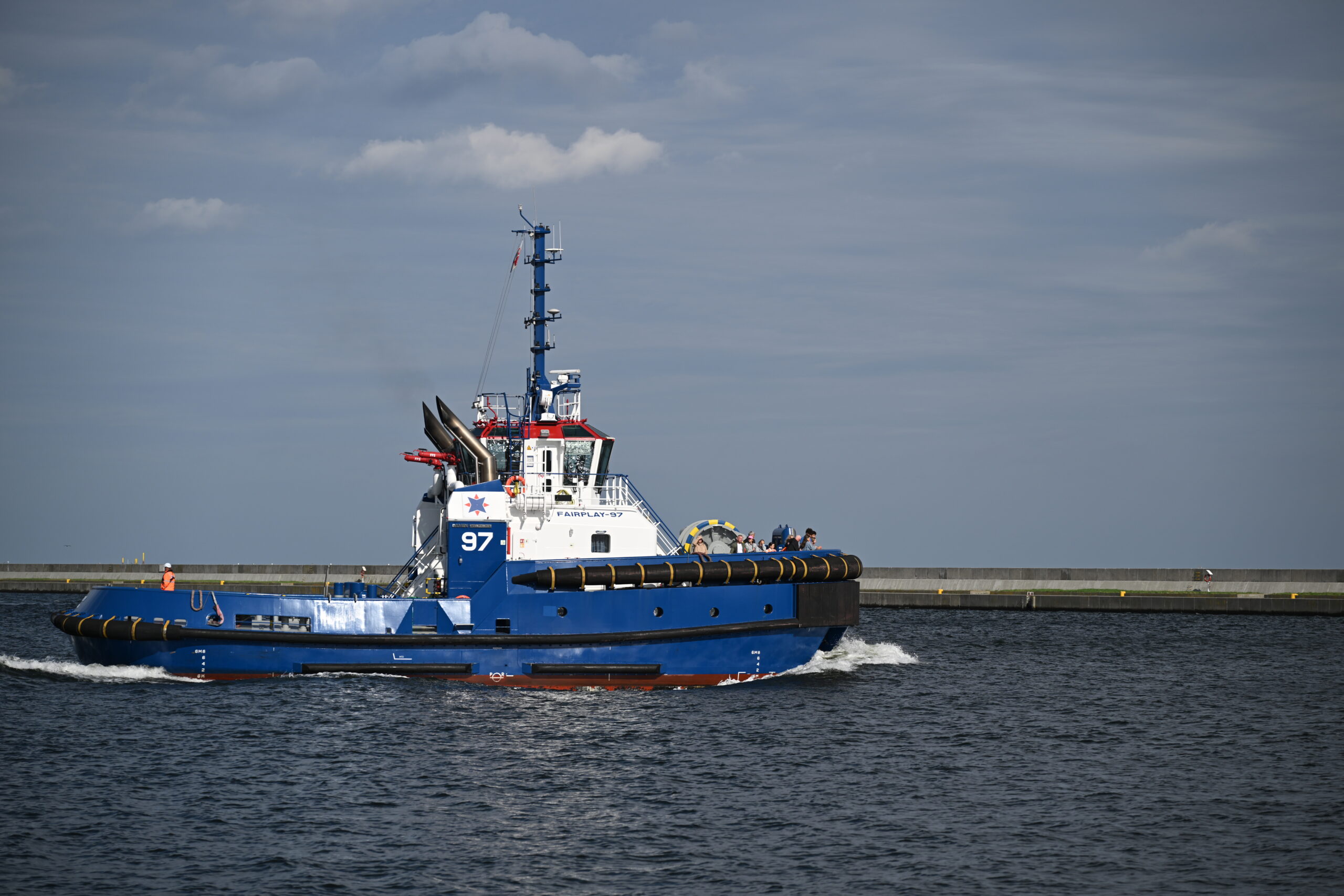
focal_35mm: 96
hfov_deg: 21.2
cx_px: 672
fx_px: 3584
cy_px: 448
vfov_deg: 14.3
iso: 100
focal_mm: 96
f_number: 4
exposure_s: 1/2500
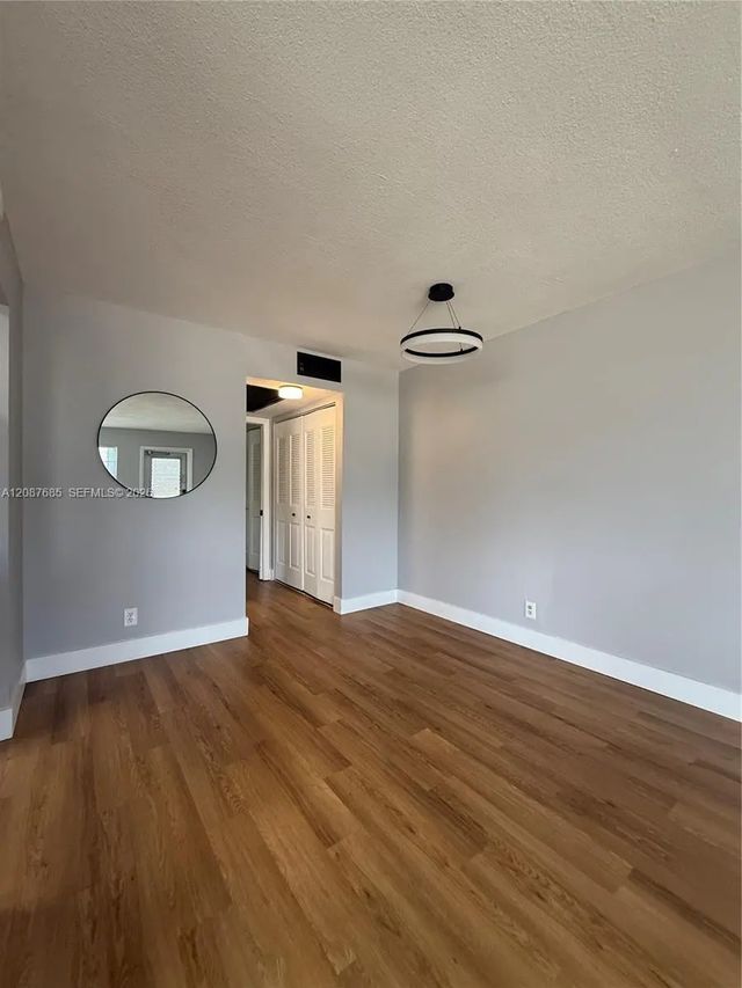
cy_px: 494
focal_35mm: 14
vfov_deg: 102.1
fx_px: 400
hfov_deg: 85.7
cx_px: 371
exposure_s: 1/99
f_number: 2.2
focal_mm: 2.22
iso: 160
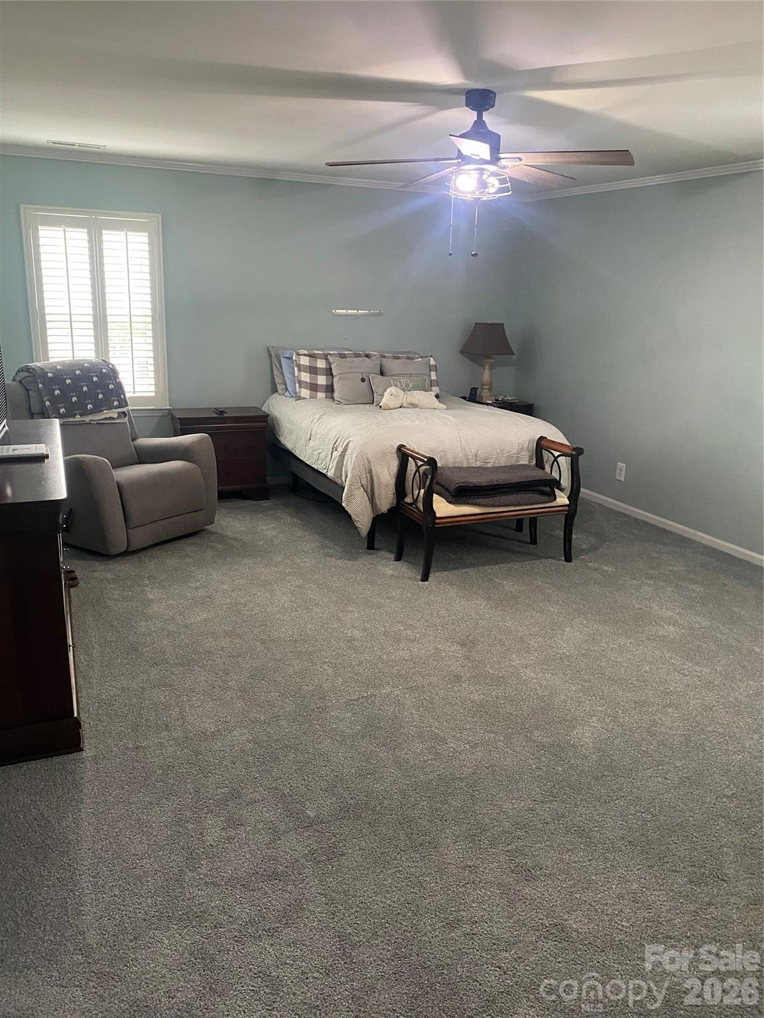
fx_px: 765
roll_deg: +0.5
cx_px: 382
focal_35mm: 26
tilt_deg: -14.6
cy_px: 509
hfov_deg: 53.1
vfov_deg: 67.3
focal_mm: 4.25
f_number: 1.8
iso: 400
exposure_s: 1/60
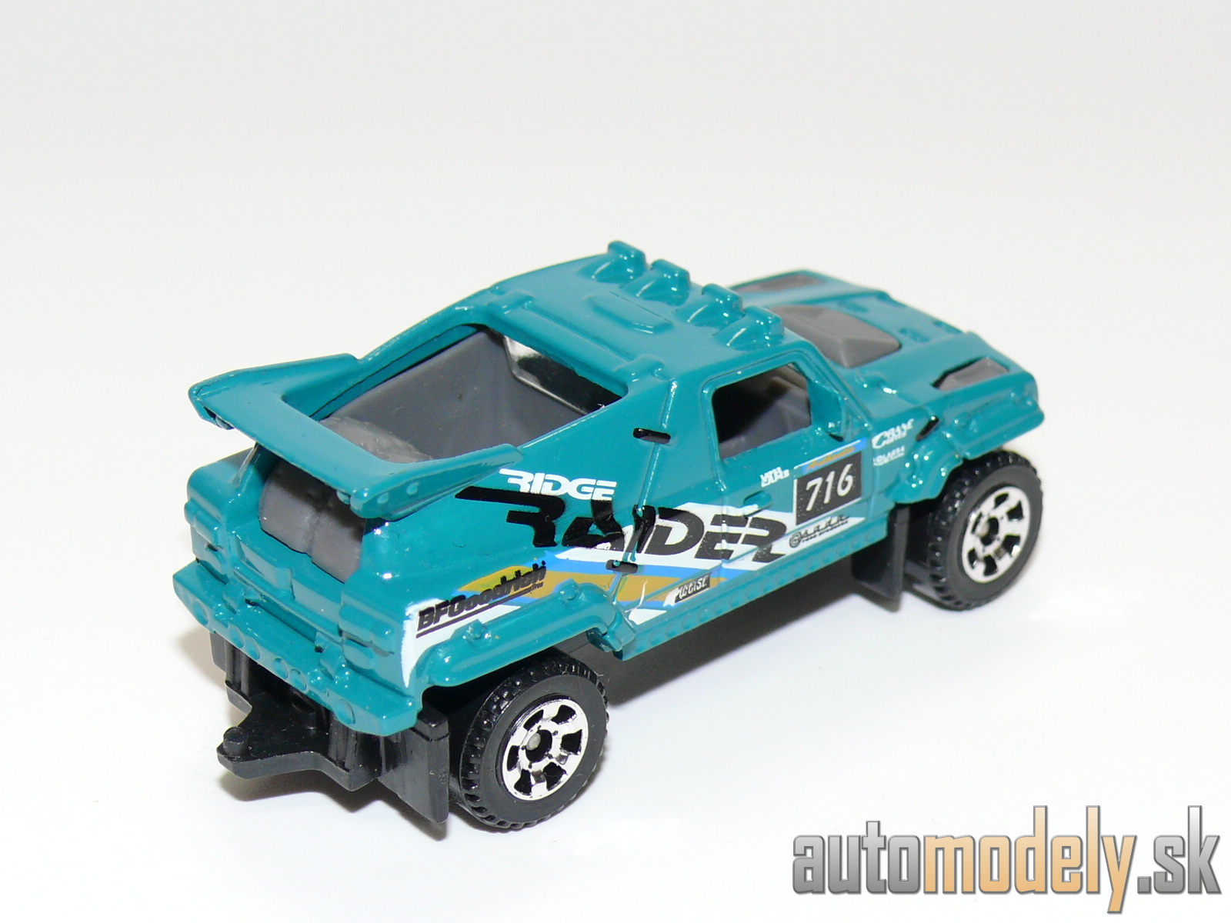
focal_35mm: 95
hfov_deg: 20.7
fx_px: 3378
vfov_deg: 15.6
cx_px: 616
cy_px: 462
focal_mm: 12.8
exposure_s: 1/30
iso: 100
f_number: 4
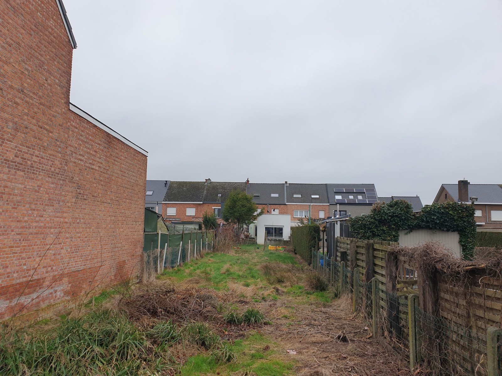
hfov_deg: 67.3
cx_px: 251
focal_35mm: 26
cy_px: 188
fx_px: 377
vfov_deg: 53.1
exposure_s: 1/411
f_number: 2.4
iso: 50
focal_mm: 4.3
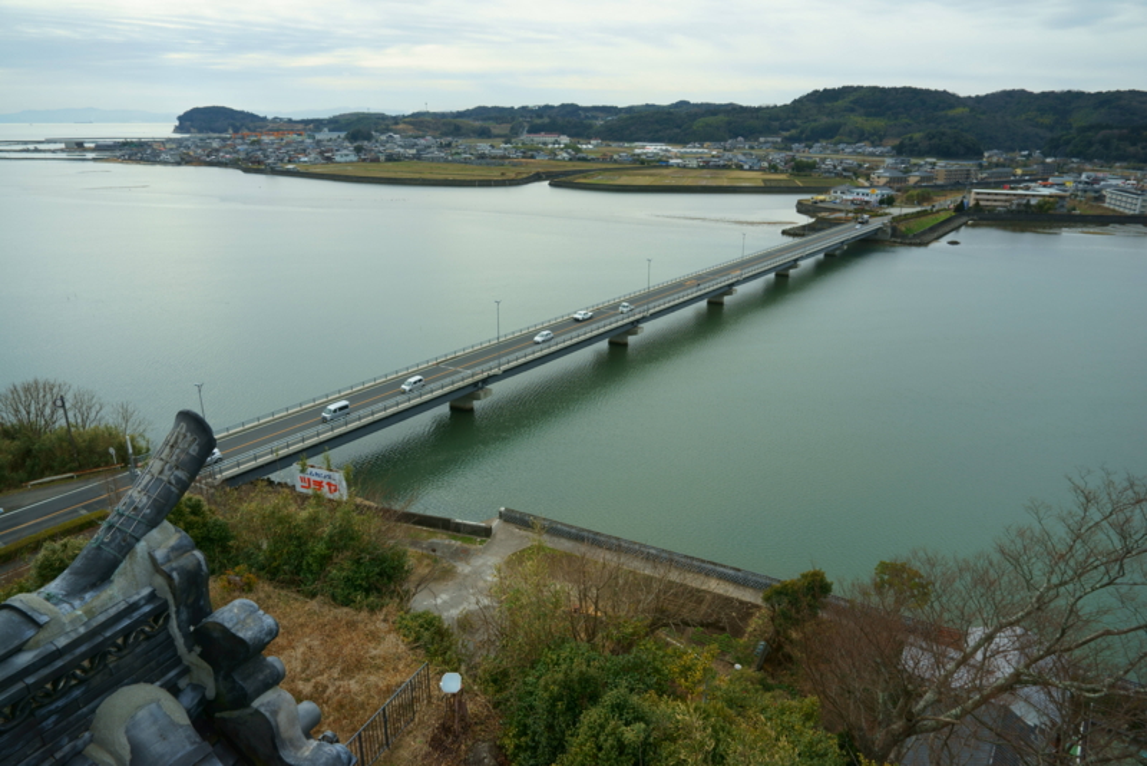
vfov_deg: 53.2
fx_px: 765
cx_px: 574
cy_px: 383
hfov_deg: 73.7
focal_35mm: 24
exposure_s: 1/125
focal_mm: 24
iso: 100
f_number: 9.5
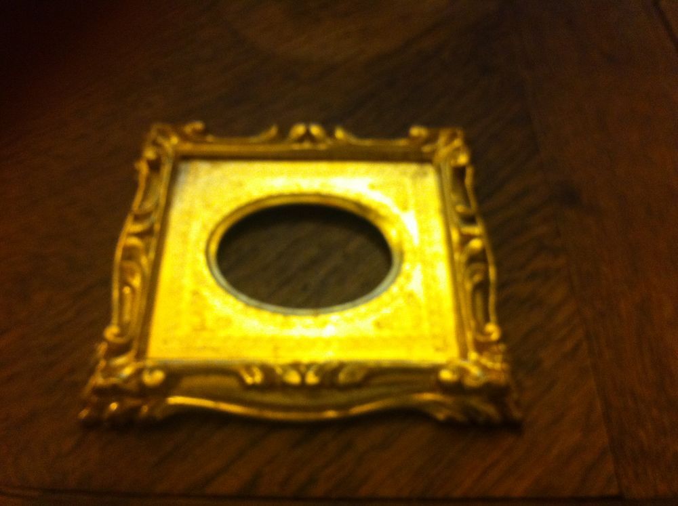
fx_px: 685
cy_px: 253
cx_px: 339
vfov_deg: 40.6
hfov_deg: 52.7
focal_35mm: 35
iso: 320
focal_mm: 3.85
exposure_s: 1/15
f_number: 2.8
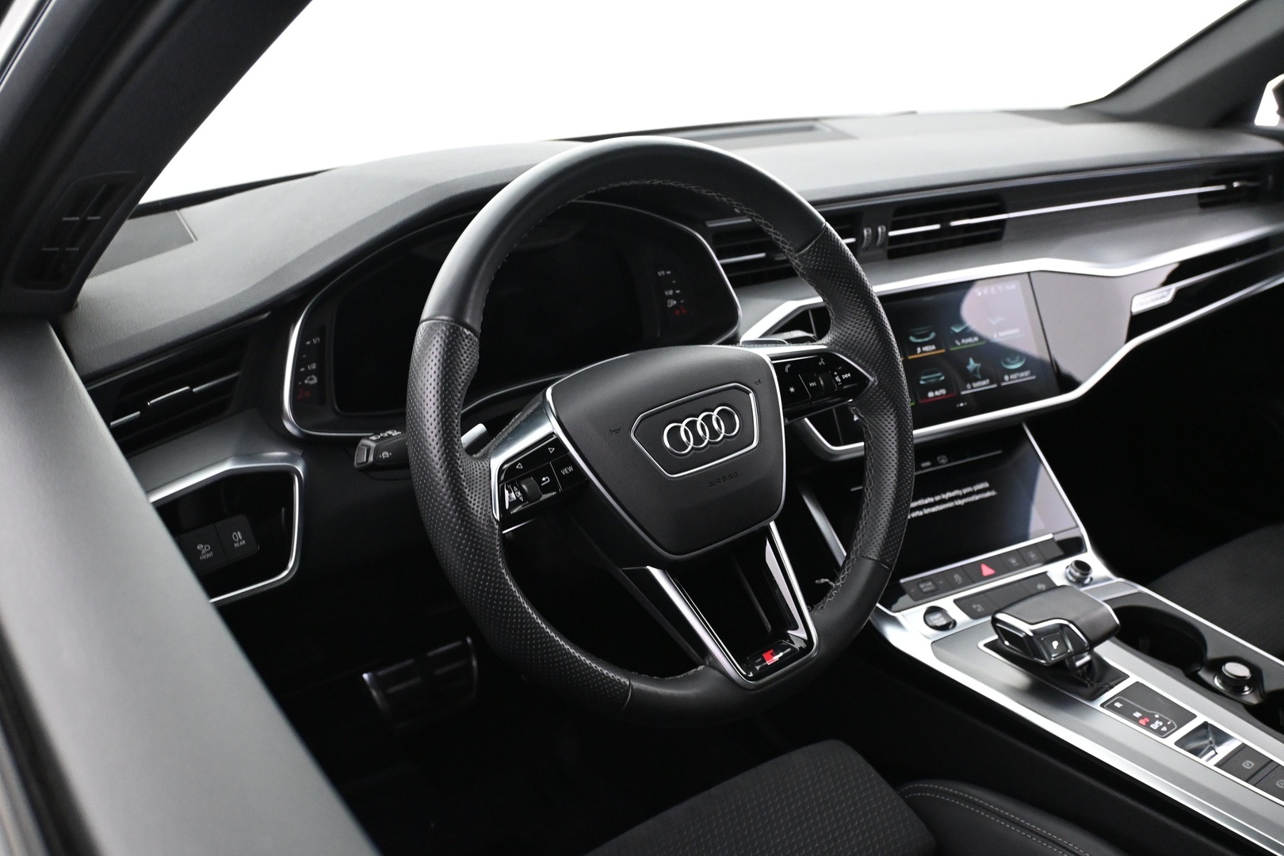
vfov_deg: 40.8
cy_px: 428
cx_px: 642
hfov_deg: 58.3
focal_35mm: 32
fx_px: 1150
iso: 4000
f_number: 4
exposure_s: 1/30
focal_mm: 21.5
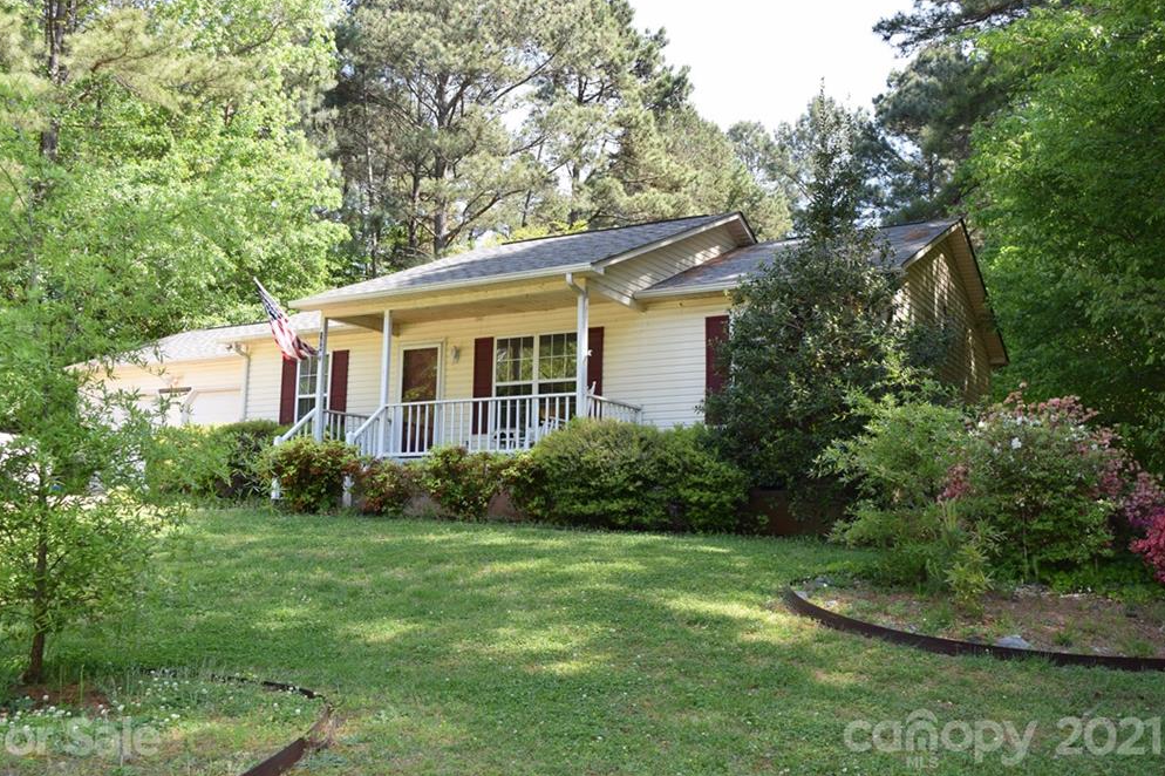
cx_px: 572
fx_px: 1100
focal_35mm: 34
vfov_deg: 38.9
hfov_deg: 55.8
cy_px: 390
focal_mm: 22
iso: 100
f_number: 5.6
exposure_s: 1/80
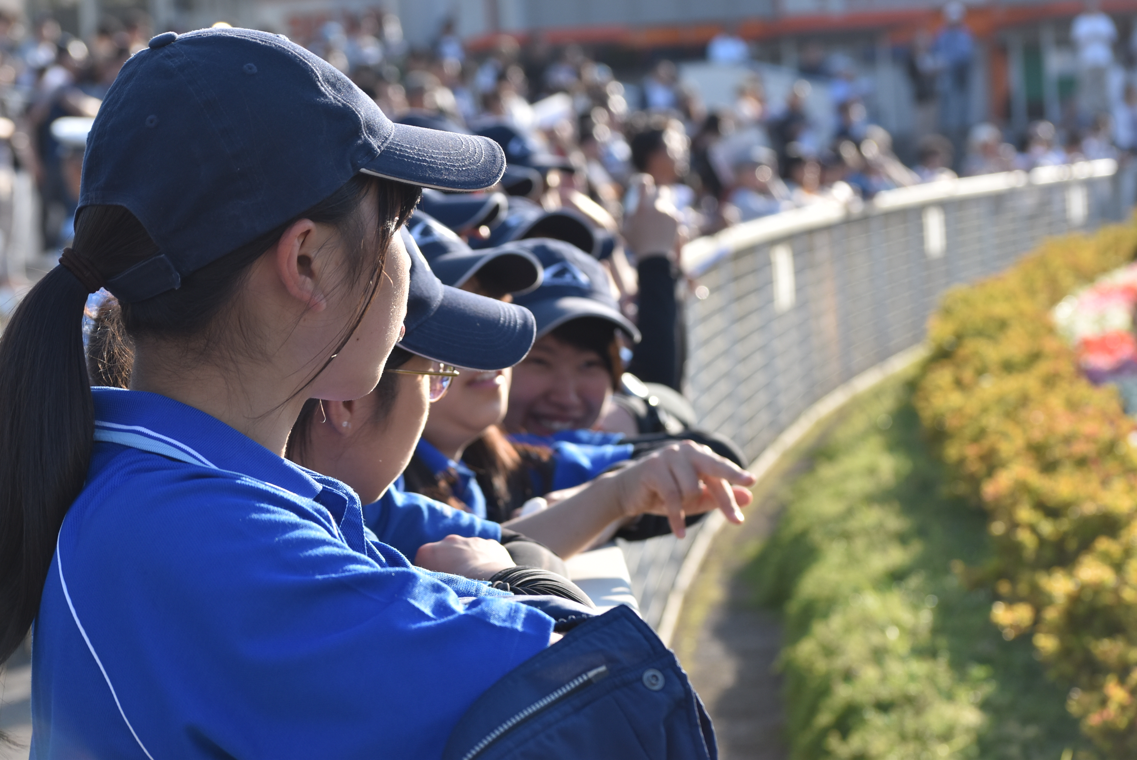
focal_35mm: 99
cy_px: 380
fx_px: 3129
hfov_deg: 20.6
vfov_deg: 13.8
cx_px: 568
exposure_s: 1/500
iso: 280
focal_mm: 66
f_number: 5.6
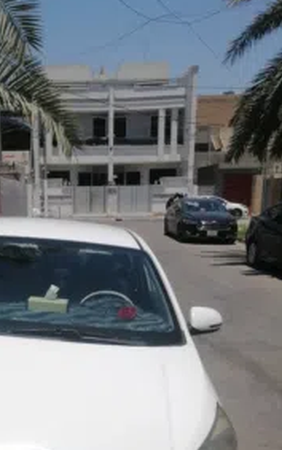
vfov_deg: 49.3
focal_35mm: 39
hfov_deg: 31.7
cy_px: 307
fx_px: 479
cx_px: 45
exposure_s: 1/2915
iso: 50
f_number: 1.8
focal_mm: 3.96
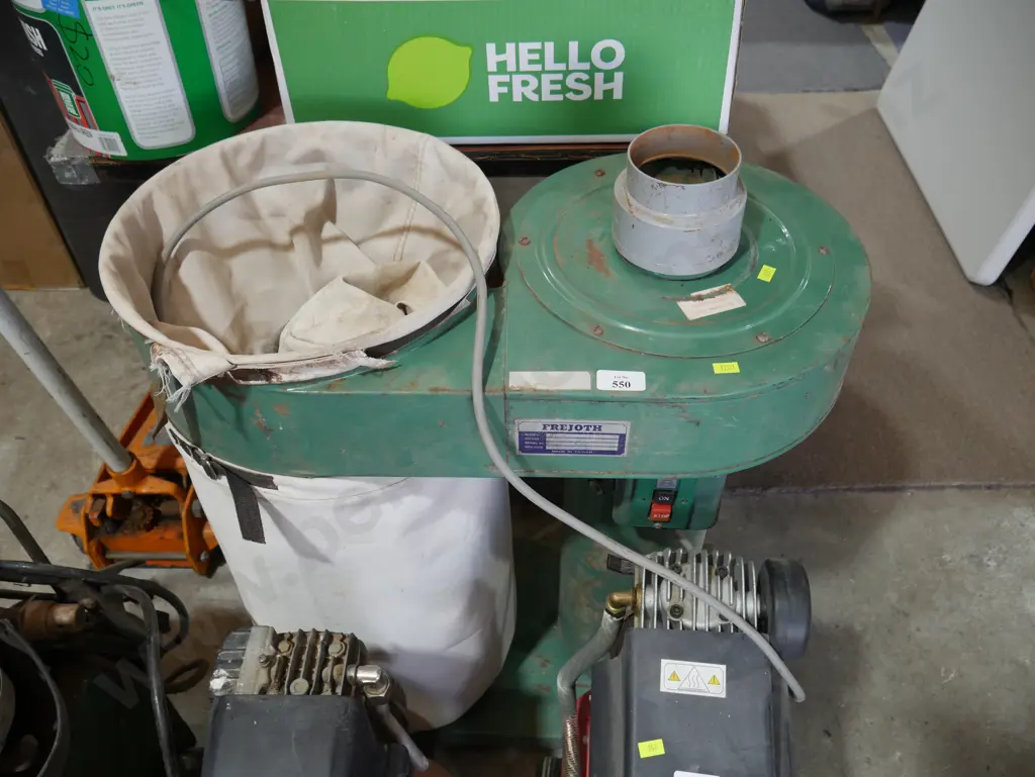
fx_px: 838
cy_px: 388
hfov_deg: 63.4
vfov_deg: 49.8
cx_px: 518
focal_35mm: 28
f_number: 4.5
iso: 320
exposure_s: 1/60
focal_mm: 14
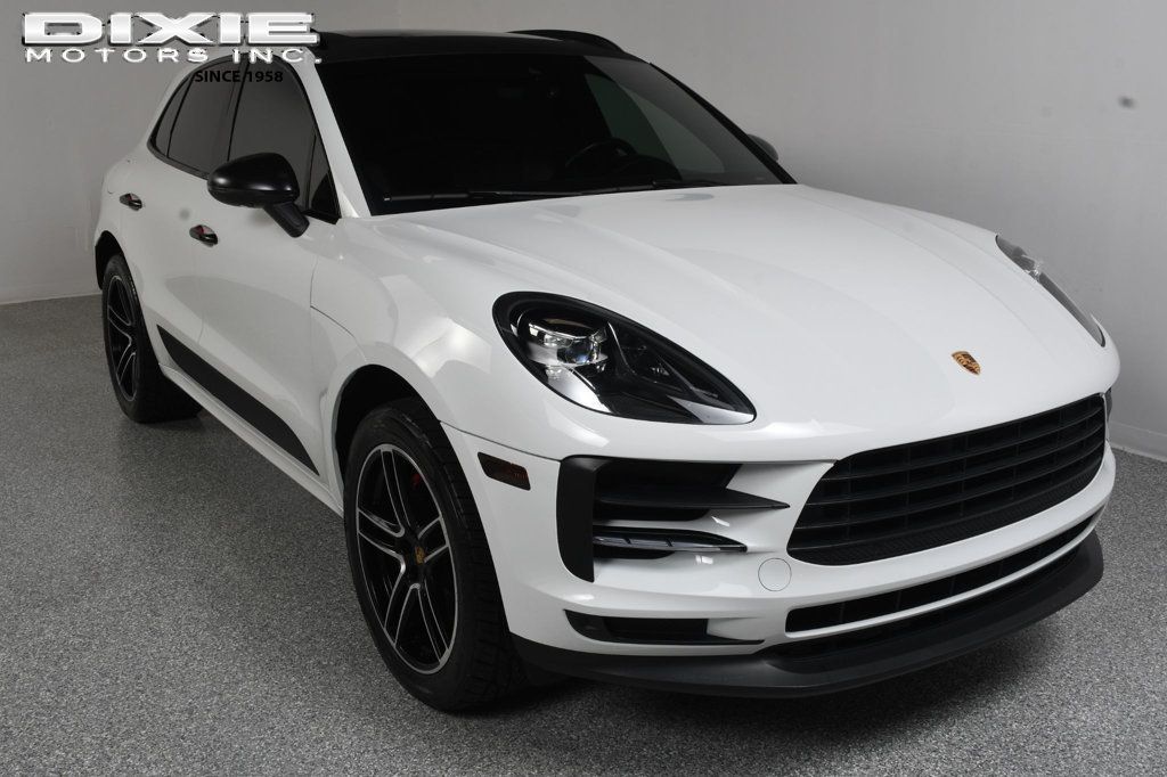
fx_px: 1167
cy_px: 388
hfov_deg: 53.1
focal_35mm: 36
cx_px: 584
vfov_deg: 36.8
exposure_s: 1/160
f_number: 13
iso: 100
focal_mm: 24
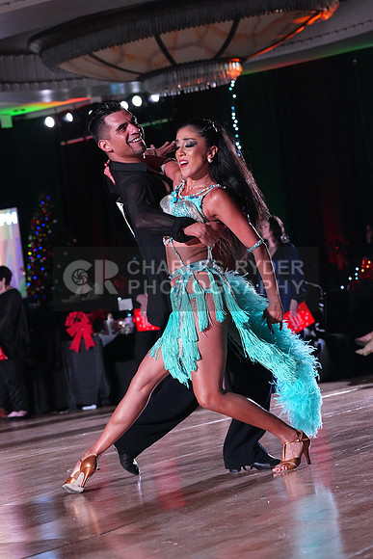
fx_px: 1491
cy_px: 280
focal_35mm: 96
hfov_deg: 14.3
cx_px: 186
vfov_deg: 21.2
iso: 10000
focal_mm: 96
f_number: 5.6
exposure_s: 1/400
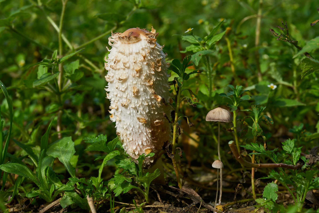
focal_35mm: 70
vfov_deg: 19.5
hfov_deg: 28.8
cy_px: 106
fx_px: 620
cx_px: 160
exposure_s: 1/100
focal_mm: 70
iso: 160
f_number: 10
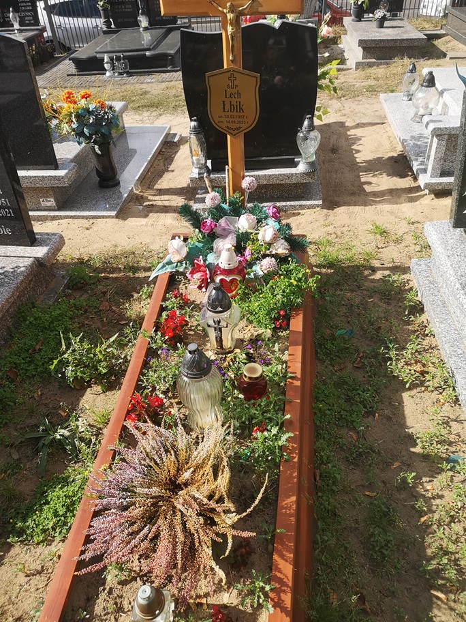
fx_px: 485
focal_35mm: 27
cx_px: 233
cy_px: 311
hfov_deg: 51.4
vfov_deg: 65.3
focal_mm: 5.58
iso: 50
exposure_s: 1/1330
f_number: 1.8
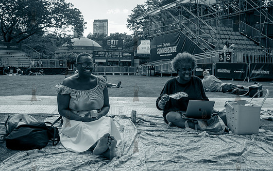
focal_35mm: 38
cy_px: 93
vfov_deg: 33.5
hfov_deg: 51.5
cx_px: 128
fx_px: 283
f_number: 5
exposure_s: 1/500
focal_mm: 31
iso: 250
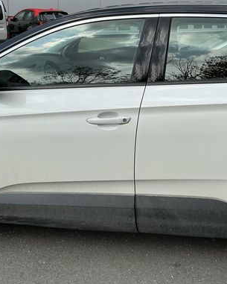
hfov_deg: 34.7
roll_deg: -0.9
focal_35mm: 43
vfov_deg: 42.1
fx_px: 361
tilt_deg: -10.6
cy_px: 86
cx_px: 146
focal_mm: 3
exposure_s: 1/1342
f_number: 1.8
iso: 25
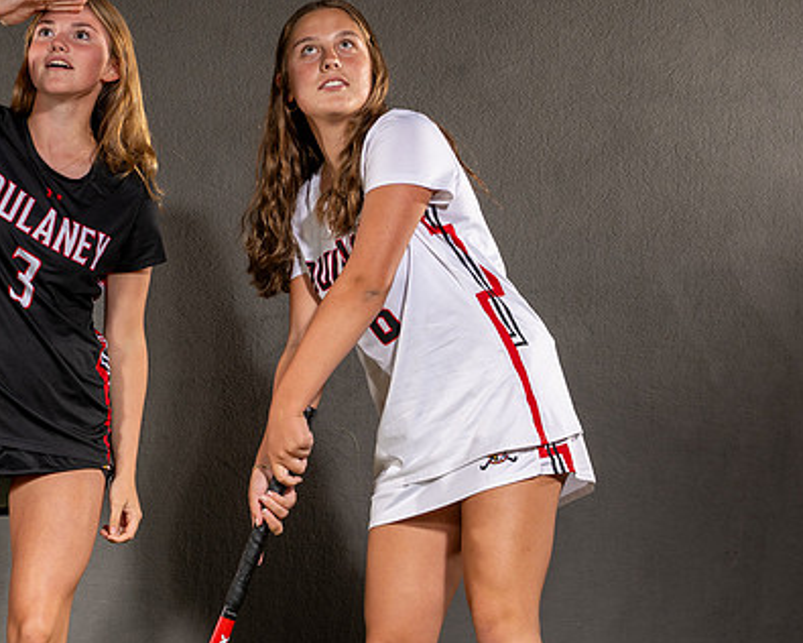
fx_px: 3232
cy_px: 201
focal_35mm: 136
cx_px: 288
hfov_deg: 14.1
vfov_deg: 11.3
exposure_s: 1/100
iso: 160
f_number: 6.3
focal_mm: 65
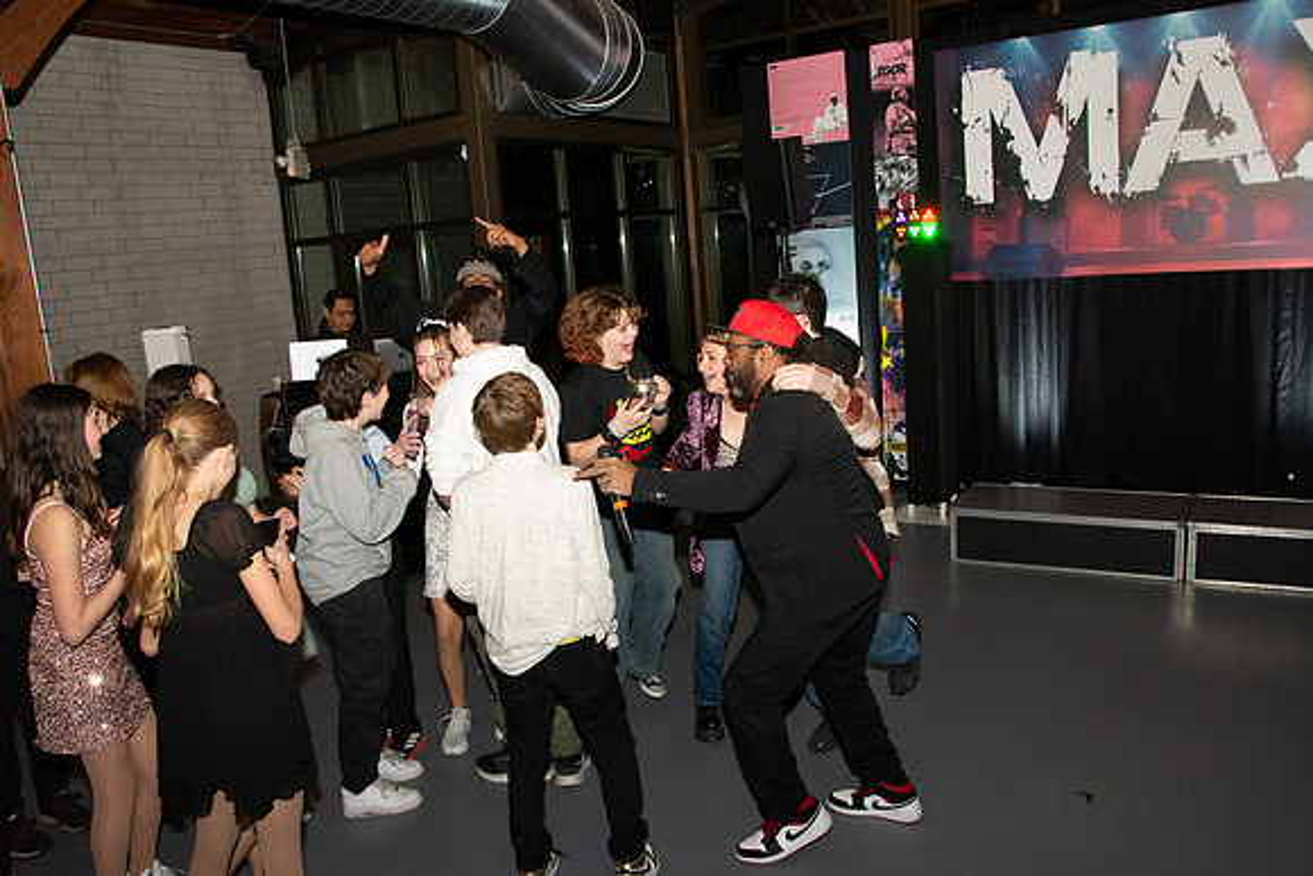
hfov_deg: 67.4
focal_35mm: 27
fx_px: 985
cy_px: 438
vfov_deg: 48.0
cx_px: 656
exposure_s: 1/100
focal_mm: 18
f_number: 6.3
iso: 4000
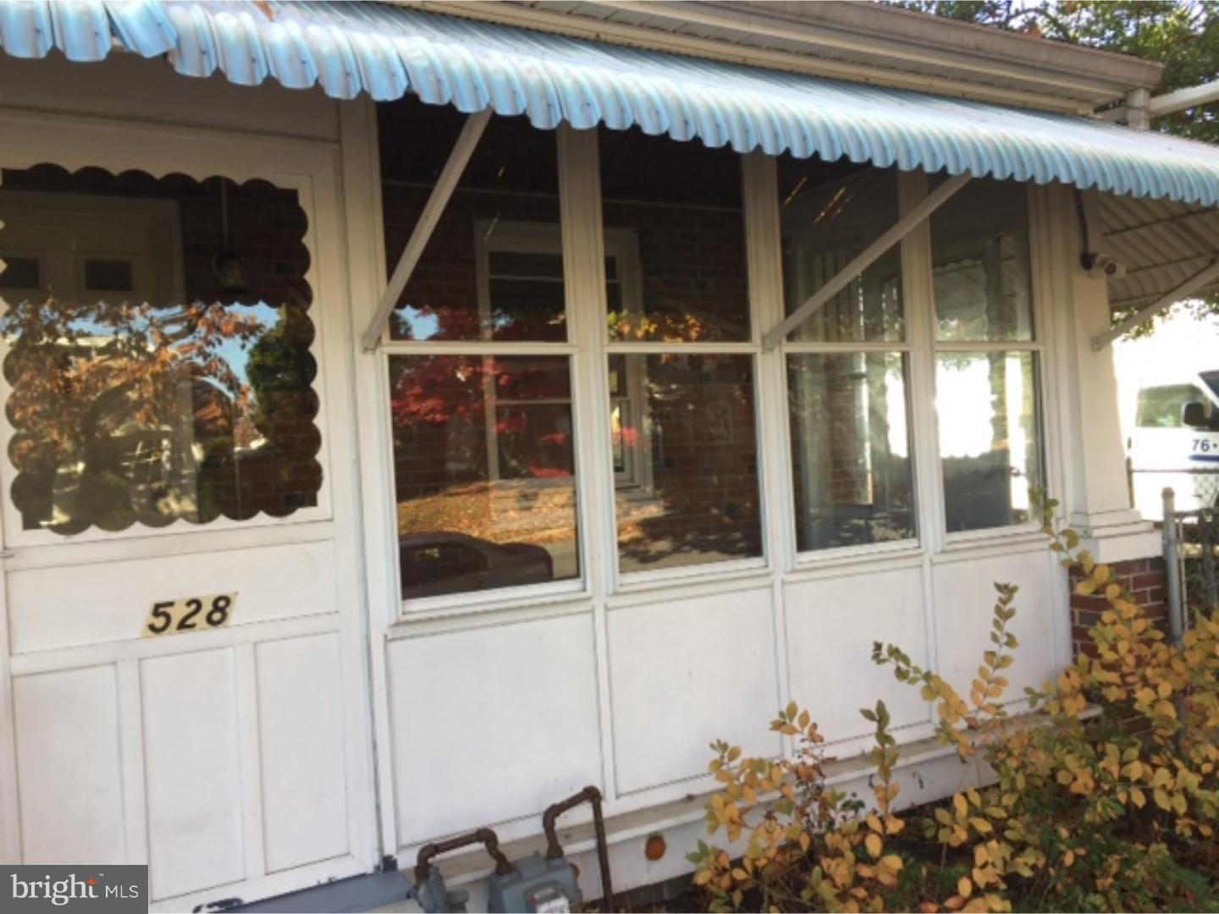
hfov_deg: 61.7
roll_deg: +2.7
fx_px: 1021
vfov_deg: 48.2
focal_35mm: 29
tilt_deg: -0.5
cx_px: 610
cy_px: 457
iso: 40
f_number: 2.2
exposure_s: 1/120
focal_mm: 4.15
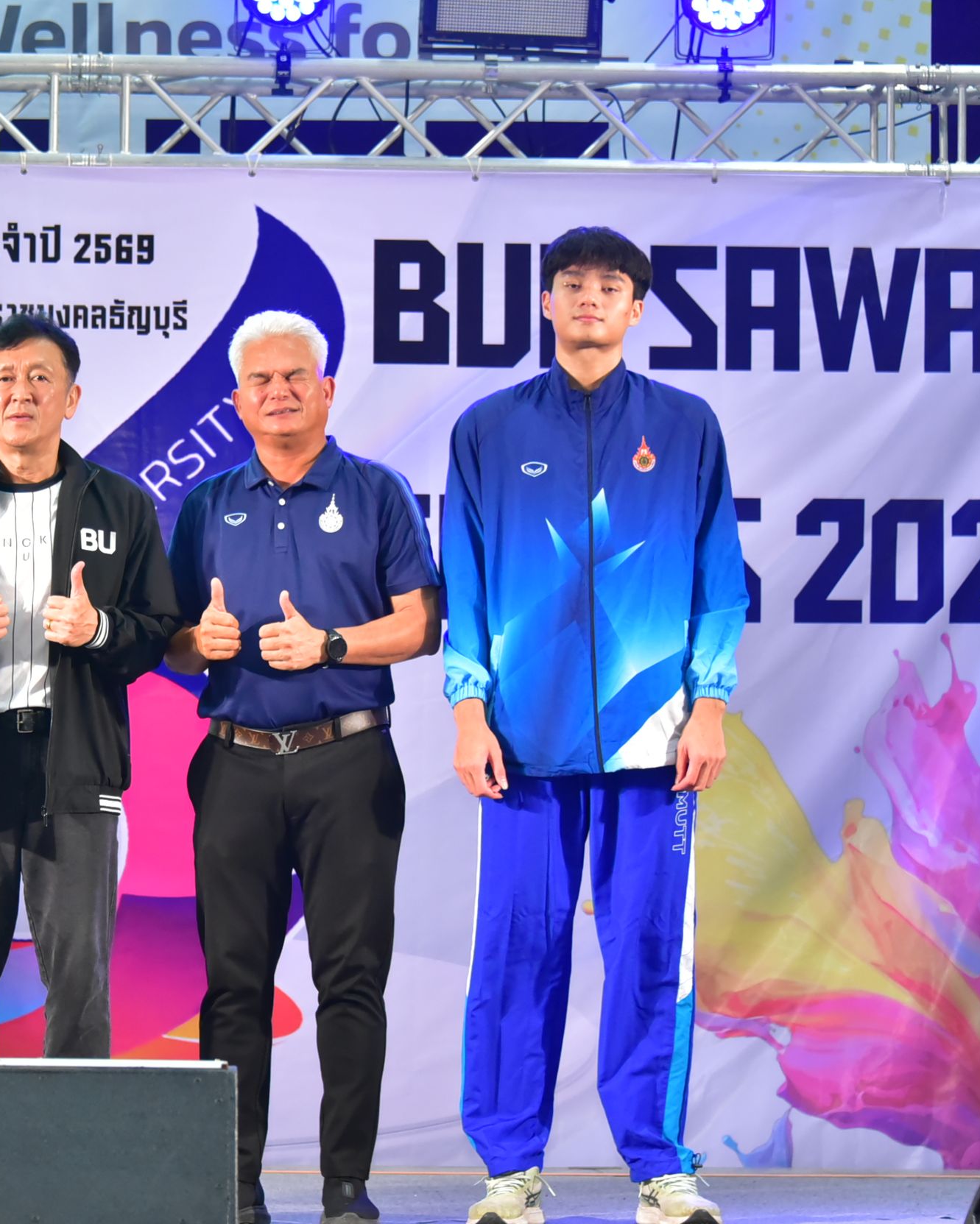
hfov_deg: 12.1
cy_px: 613
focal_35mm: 127
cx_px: 137
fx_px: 4603
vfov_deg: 15.2
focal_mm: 90
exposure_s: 1/200
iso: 3200
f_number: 5.6
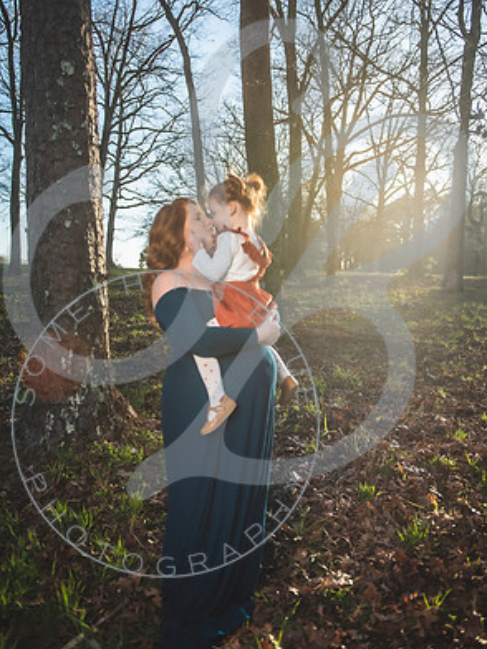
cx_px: 240
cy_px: 298
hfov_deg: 44.2
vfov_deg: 56.7
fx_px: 600
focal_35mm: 32
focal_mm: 29
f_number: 2.8
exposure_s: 1/1000
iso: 100
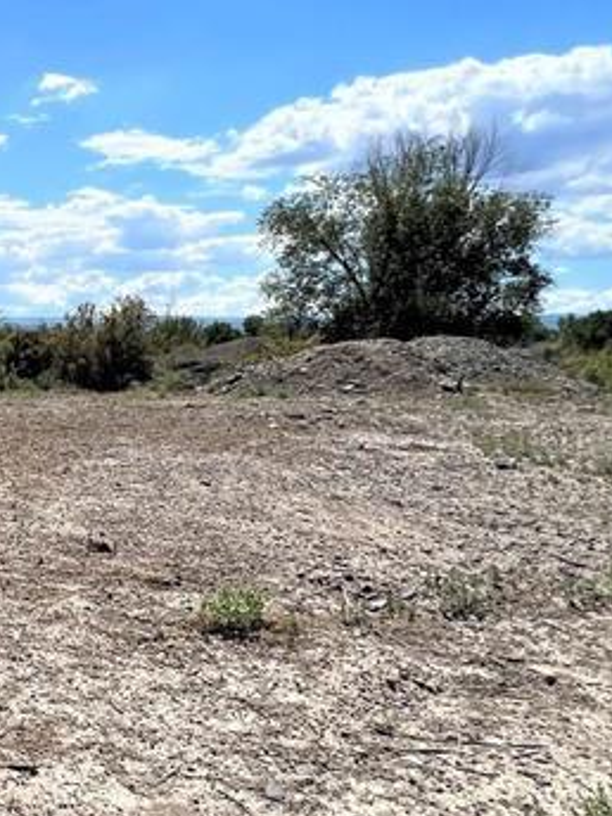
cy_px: 436
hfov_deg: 40.0
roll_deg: -0.8
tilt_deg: -4.1
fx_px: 684
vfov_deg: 61.6
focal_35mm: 29
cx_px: -49
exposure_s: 1/2597
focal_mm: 1.57
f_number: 1.8
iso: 32
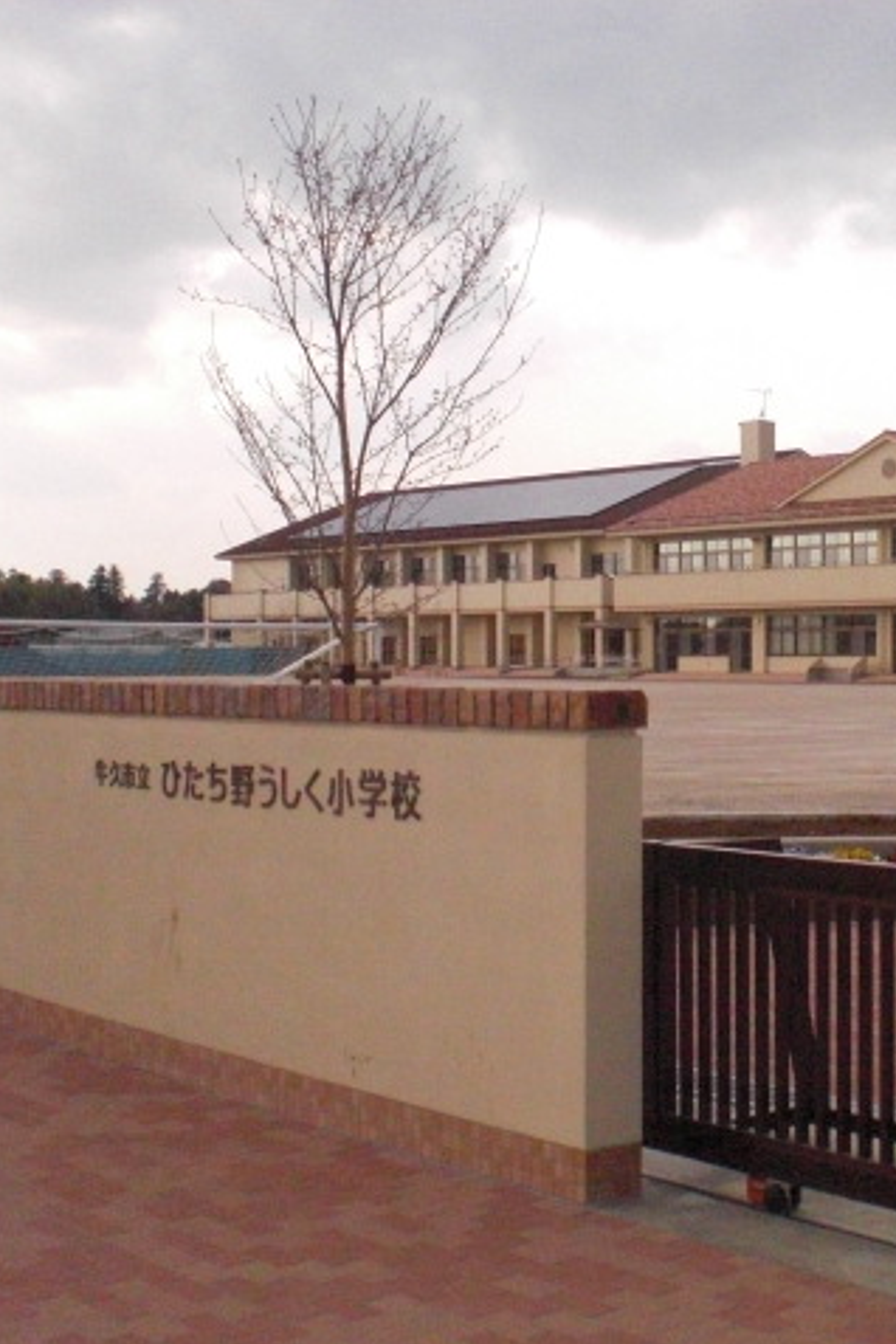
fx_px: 1979
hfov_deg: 24.5
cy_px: 673
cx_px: 871
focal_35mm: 53
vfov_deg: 37.5
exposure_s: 1/1600
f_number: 5.6
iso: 800
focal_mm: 6.3
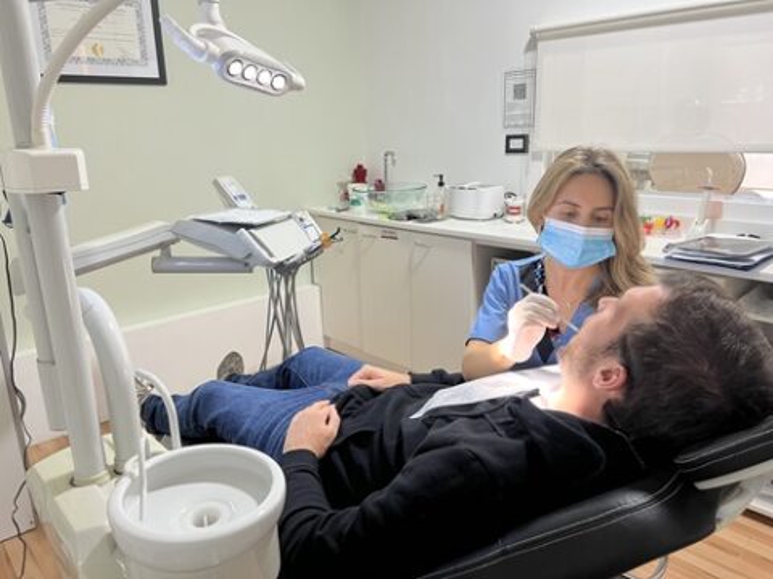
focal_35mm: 26
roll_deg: +1.9
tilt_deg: -15.3
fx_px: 581
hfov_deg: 67.3
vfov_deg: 53.1
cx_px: 386
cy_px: 290
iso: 80
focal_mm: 5.7
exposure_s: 1/50
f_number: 1.5
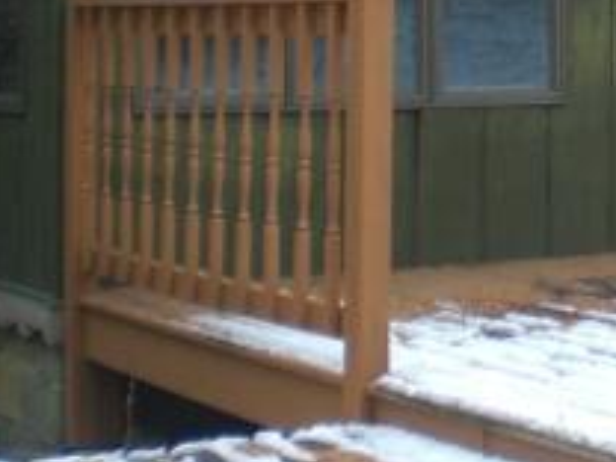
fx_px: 2082
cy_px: -104
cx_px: 862
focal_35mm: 117
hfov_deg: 15.8
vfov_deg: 12.3
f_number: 3.1
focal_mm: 6.3
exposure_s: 1/100
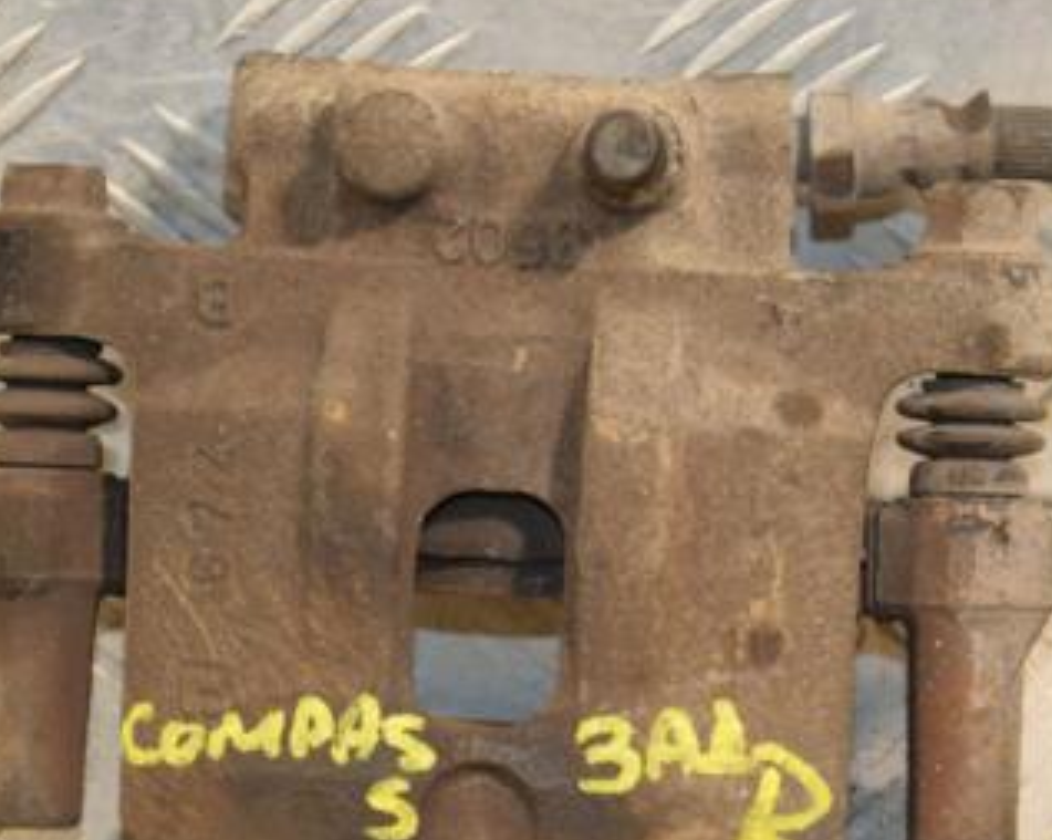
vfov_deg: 8.8
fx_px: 5475
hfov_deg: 11.0
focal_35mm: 176
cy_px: 468
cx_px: 445
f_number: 5.3
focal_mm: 66
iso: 800
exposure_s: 1/160
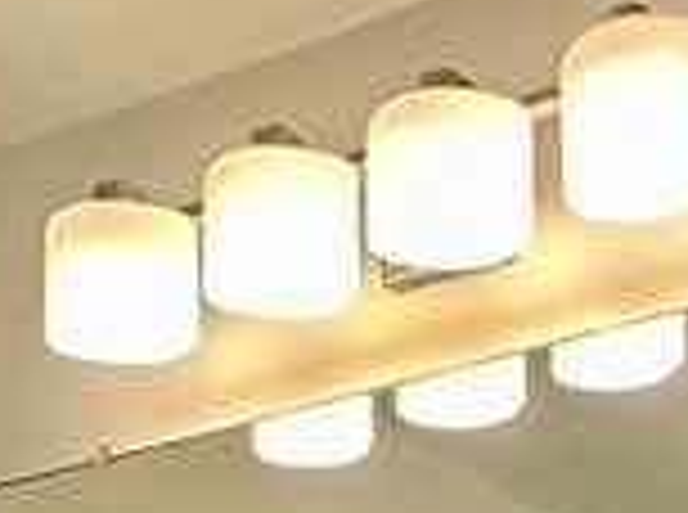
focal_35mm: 94
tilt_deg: +1.0
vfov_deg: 12.0
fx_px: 1864
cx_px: 1232
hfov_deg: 17.2
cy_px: 1296
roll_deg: +0.9
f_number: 2.2
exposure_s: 1/99
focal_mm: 2.22
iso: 250
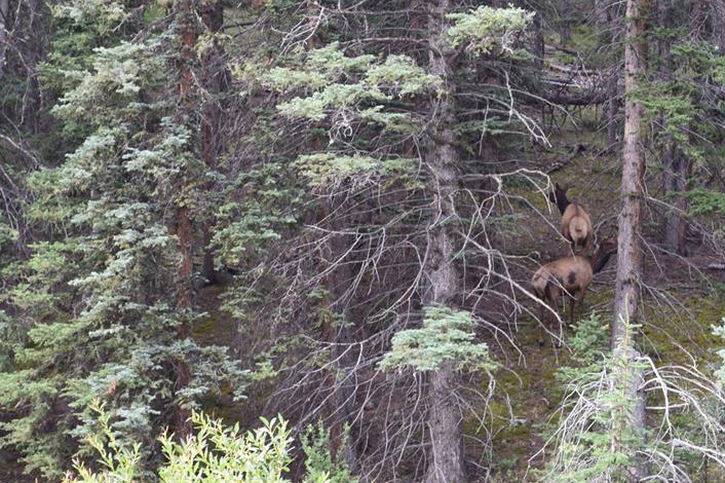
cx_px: 460
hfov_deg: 17.1
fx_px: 2410
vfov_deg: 11.4
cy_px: 213
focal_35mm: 120
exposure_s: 1/80
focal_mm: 55
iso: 400
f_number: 8
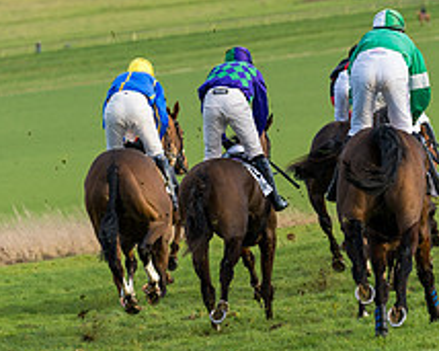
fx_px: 5935
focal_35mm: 457
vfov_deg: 3.4
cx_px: 357
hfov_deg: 4.2
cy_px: 181
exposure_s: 1/1000
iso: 400
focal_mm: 154
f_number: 4
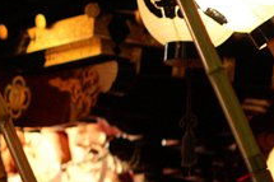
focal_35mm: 607
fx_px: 4619
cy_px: -50
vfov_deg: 2.3
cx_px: -278
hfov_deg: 3.4
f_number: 2.8
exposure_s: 1/90
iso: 800
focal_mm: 85
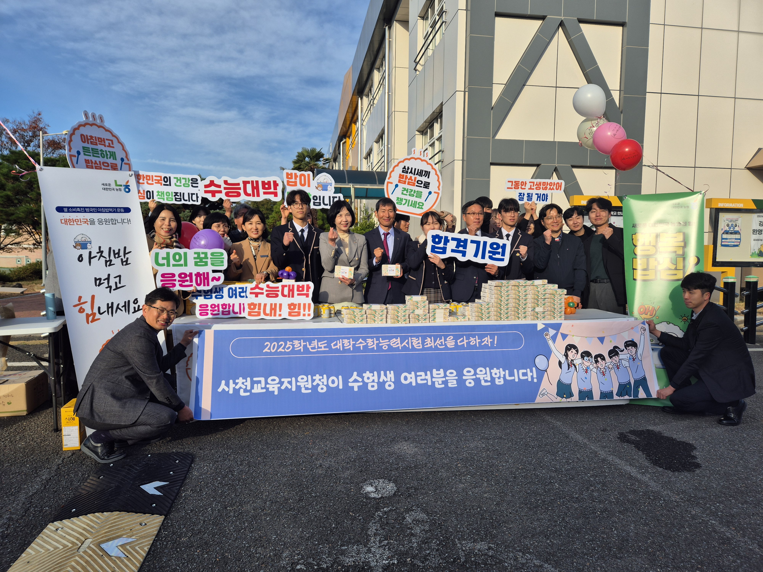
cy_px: 286
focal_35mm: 23
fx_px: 507
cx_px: 382
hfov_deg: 73.9
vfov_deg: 58.9
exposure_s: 1/1864
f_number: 1.8
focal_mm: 5.4
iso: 25
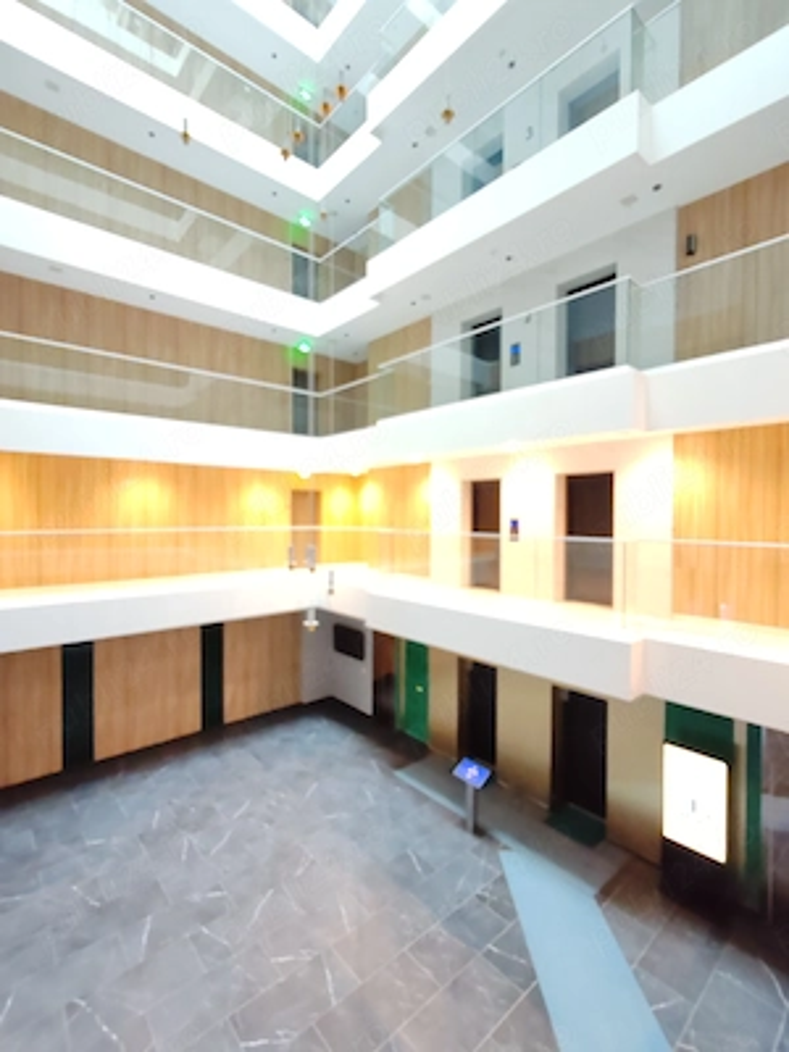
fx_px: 486
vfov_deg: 94.5
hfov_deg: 78.1
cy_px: 526
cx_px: 394
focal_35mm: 16
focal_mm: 1.96
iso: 1600
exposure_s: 1/20
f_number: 2.2
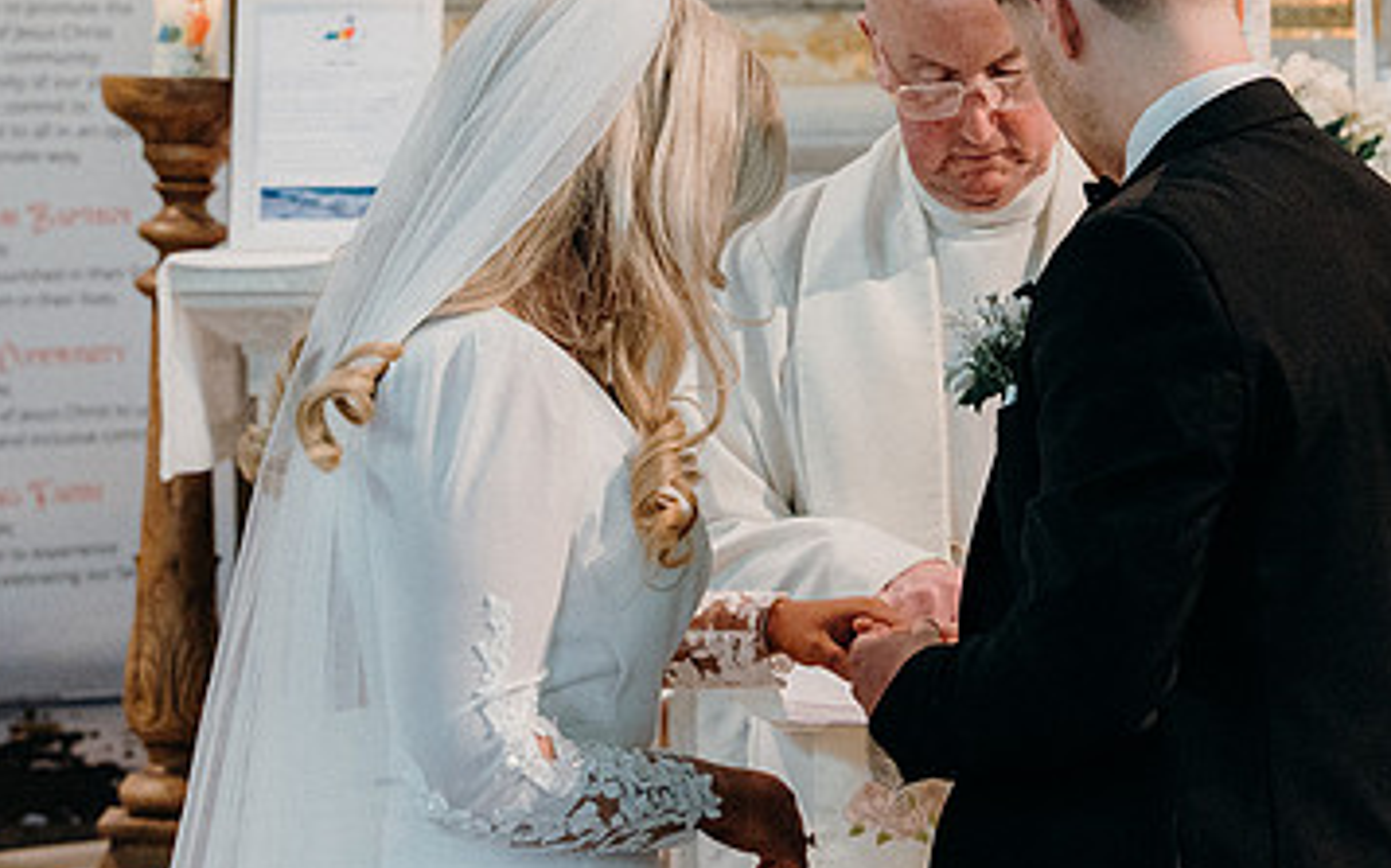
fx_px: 4965
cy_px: 337
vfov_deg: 10.0
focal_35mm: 131
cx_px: 1122
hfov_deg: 15.8
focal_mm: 53
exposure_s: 1/160
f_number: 3.5
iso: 3200
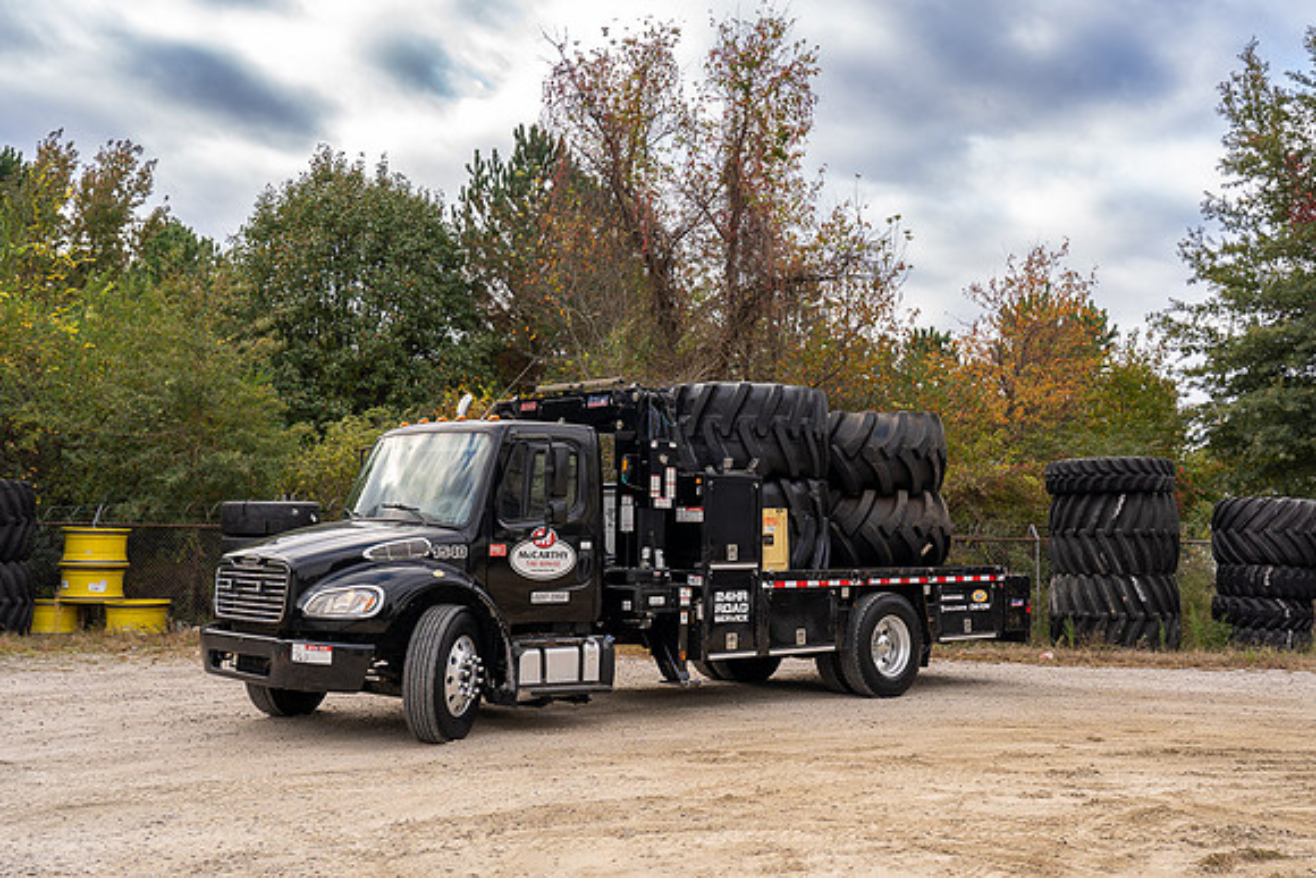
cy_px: 439
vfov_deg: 36.9
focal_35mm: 36
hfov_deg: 53.1
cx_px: 658
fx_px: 1316
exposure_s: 1/80
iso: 100
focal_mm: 36
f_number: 5.6
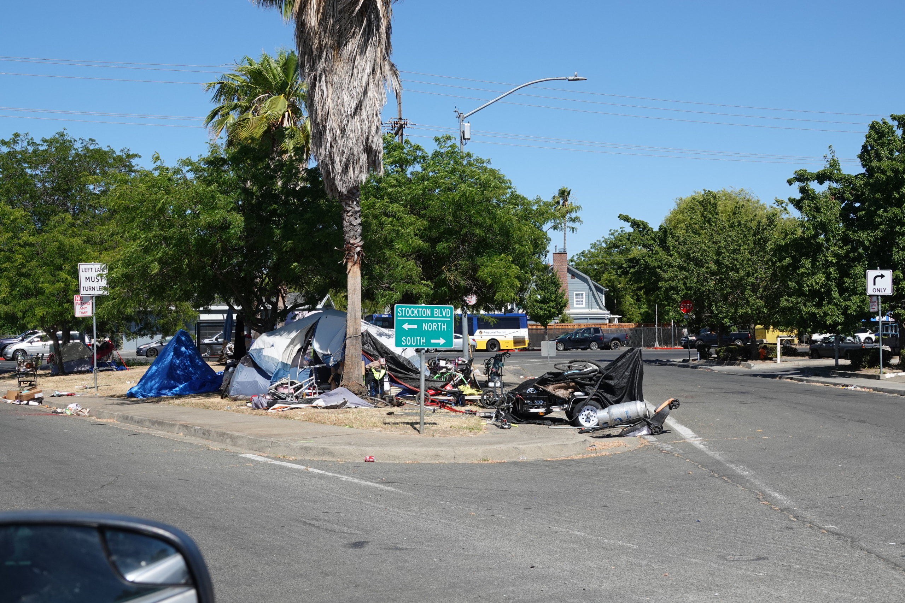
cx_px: 452
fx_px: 1106
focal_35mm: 44
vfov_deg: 30.5
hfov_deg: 44.5
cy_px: 302
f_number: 4
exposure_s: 1/800
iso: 100
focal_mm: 16.31
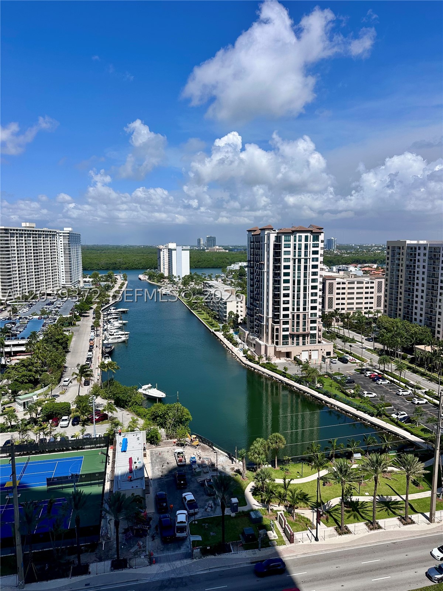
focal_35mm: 24
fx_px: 410
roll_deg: -1.2
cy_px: 296
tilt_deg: -7.2
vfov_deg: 71.6
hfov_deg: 56.8
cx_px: 222
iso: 80
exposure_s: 1/7042
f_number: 1.78
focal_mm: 6.86
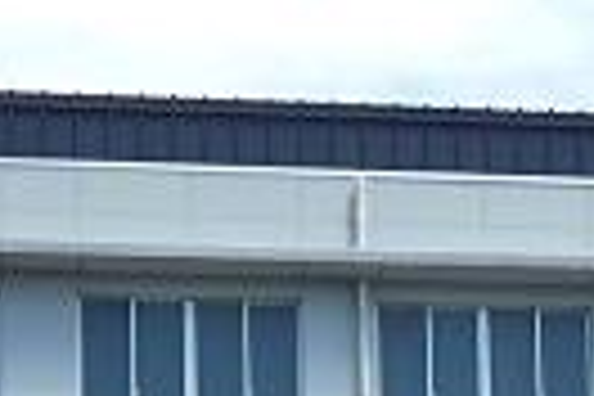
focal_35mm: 151
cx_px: 346
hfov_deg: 13.6
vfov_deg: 8.6
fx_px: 2491
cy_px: 810
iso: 160
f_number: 3.5
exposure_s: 1/500
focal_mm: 4.4
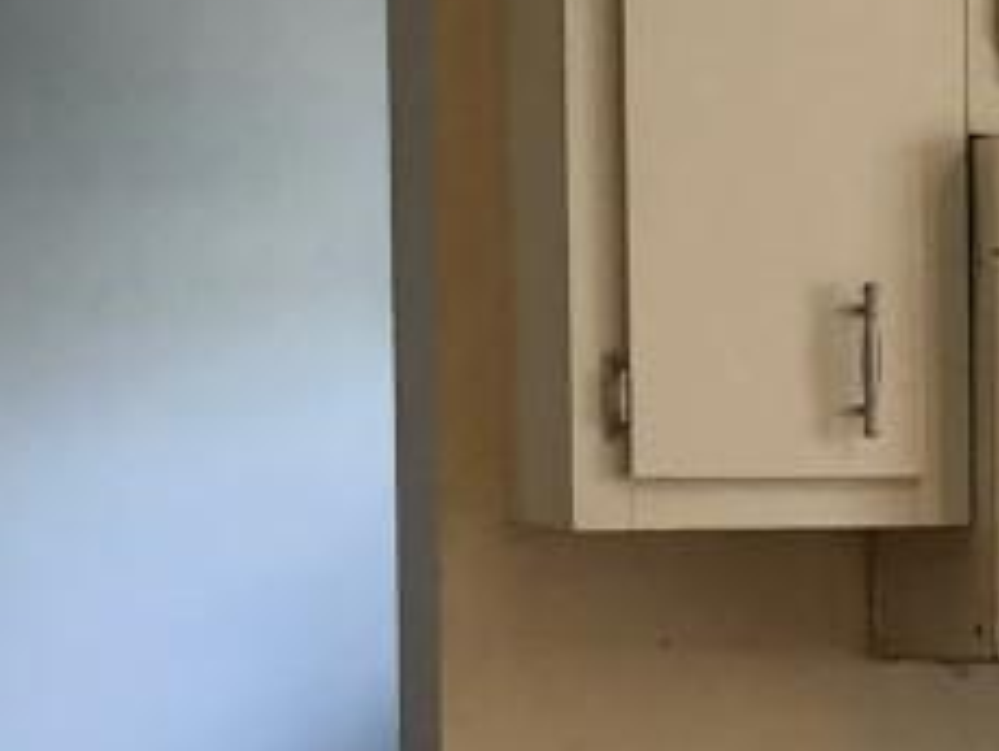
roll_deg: -0.6
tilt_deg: -4.0
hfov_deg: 10.7
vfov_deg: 8.5
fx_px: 5056
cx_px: 1698
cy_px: 747
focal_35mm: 175
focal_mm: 3.99
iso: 40
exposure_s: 1/20
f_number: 1.8
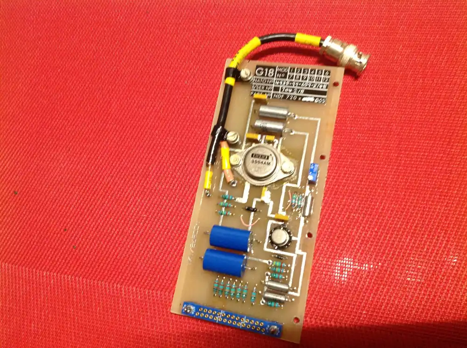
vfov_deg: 40.6
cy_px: 174
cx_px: 234
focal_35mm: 35
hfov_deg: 52.7
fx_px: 471
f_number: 2.4
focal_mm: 4.28
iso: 200
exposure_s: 1/15
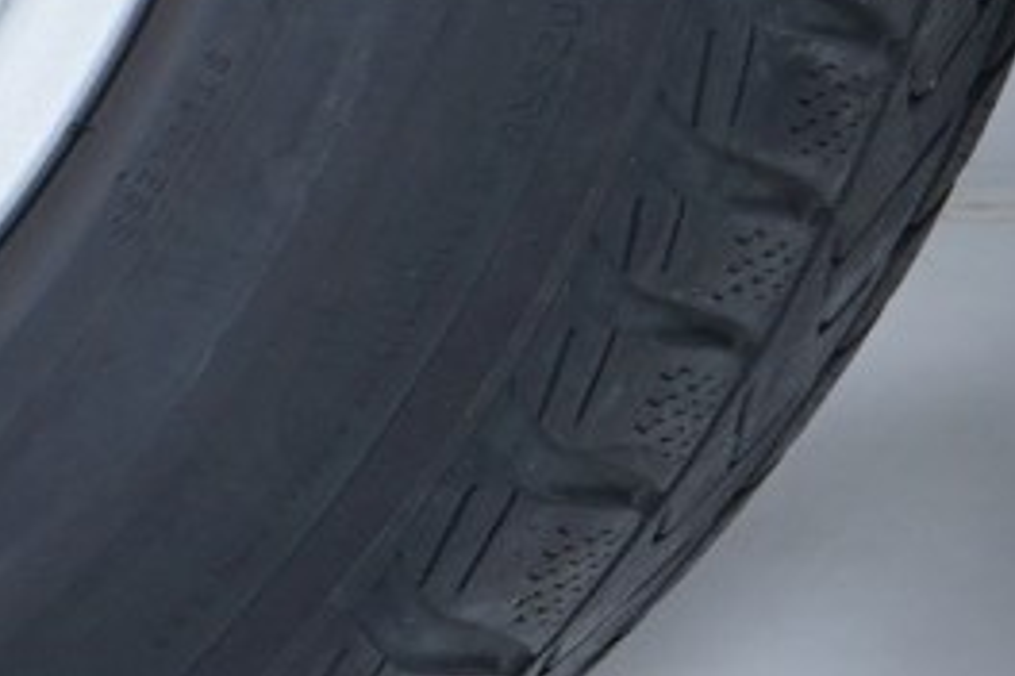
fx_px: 7584
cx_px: 2999
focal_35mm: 269
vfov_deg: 5.0
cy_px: -801
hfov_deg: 6.9
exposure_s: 1/100
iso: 250
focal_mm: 37
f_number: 7.1
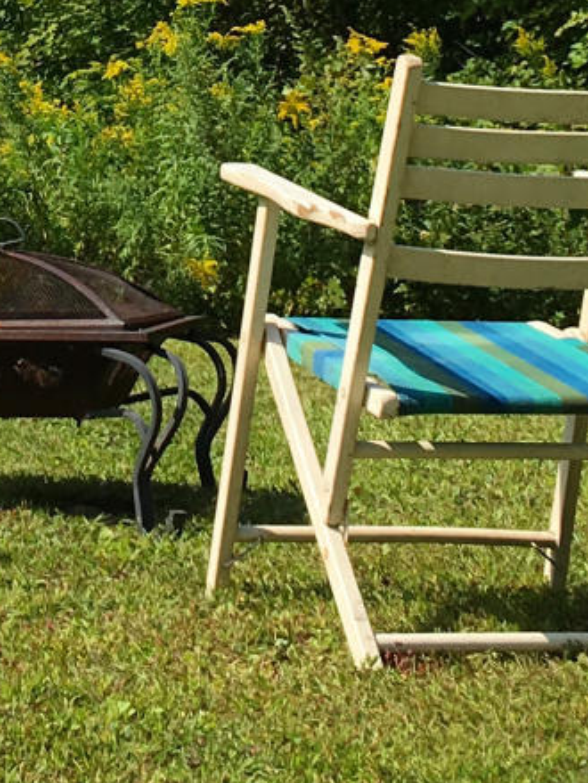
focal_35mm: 132
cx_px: -59
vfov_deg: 14.5
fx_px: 2985
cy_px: -114
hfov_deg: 11.1
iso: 25
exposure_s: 1/1425
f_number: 2.2
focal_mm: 4.15
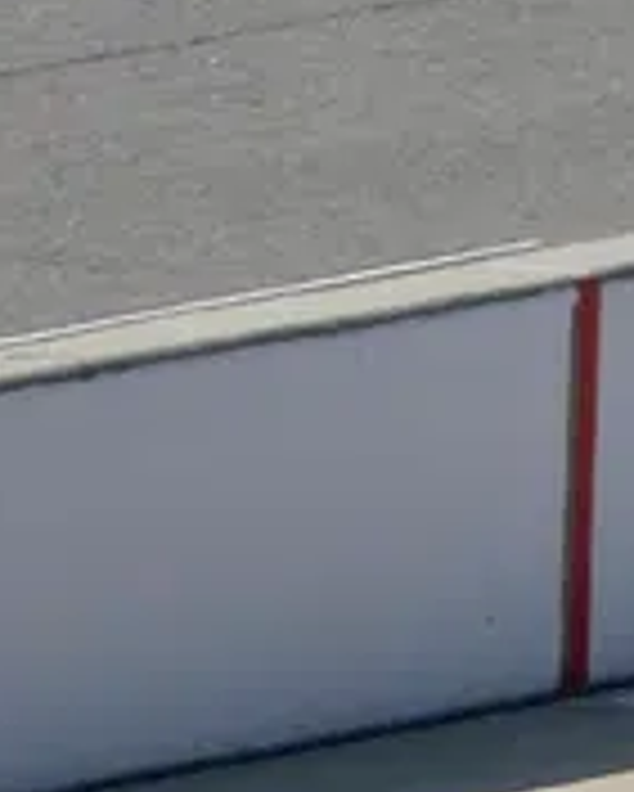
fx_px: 62336
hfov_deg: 0.6
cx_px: 1183
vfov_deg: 0.7
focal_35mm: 2660
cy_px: -724
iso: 80
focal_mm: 84.6
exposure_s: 1/400
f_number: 5.6
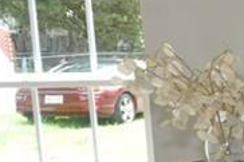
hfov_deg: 12.2
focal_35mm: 118
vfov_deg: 11.6
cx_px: 649
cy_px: 127
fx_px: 799
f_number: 5
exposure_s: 1/100
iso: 400
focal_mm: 14
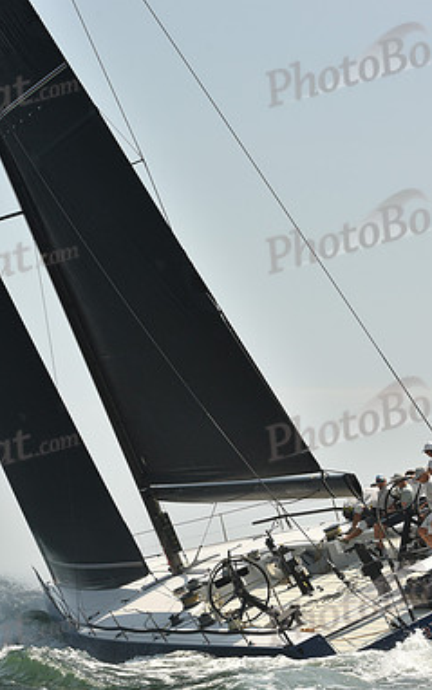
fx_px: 2183
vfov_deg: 18.0
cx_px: 174
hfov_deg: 11.3
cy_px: 346
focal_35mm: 116
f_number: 9
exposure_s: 1/800
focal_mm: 75
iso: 250
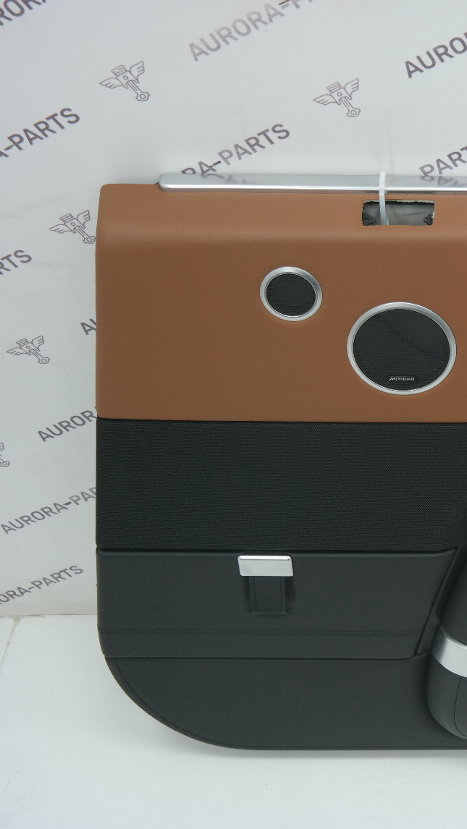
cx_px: 622
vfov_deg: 34.9
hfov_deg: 18.5
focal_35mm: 60
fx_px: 1320
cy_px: 416
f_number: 4
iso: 400
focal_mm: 25
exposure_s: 1/50
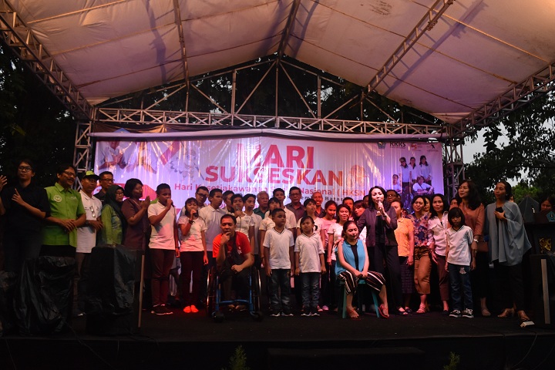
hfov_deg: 59.5
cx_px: 278
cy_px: 185
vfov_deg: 41.7
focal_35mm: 32
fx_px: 486
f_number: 6.3
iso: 1600
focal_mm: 21
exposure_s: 1/160
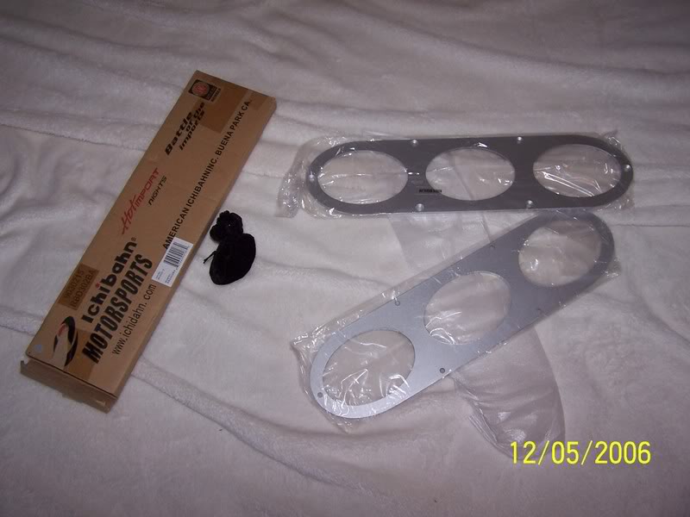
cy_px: 258
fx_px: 757
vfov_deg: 37.7
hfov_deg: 49.0
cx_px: 345
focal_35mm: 38
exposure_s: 1/60
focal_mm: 6.3
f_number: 2.8
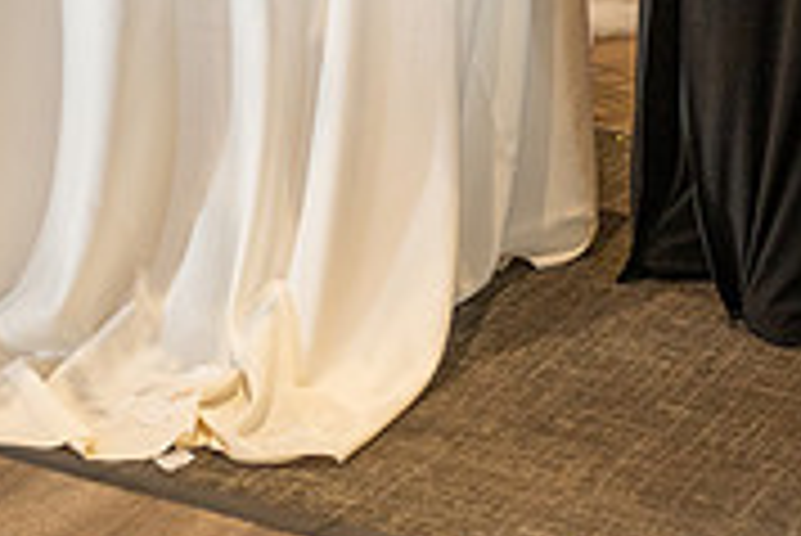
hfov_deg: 16.5
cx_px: 324
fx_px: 2761
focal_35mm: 124
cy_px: -291
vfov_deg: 10.6
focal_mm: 38
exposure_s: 1/160
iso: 800
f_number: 3.5
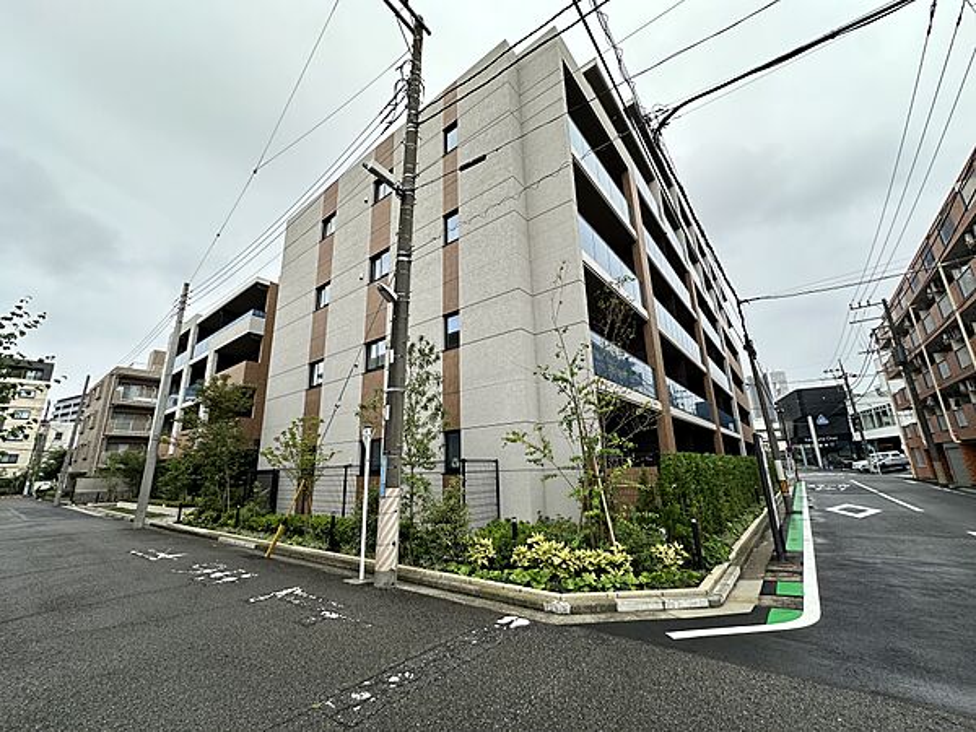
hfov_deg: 102.1
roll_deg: +2.0
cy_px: 366
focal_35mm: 14
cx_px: 488
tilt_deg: +14.7
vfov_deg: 85.7
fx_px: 395
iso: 40
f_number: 2.2
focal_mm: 2.22
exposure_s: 1/172
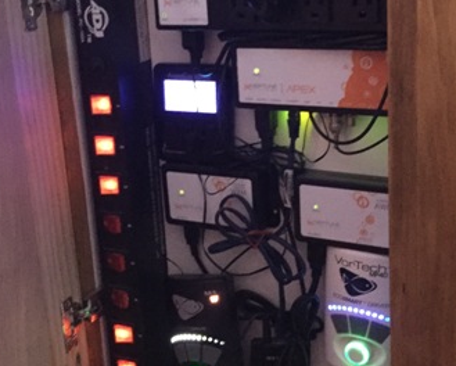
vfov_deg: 27.5
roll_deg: +2.7
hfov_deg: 34.1
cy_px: 133
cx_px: 248
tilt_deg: -14.8
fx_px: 743
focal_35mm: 55
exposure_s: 1/15
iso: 1250
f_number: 2.2
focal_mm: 4.15
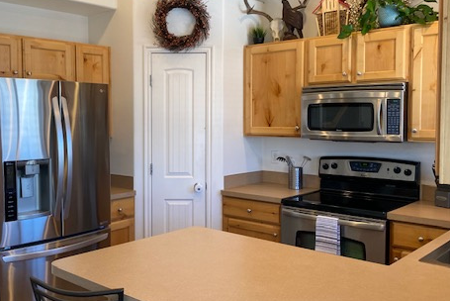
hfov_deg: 50.2
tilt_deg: -3.7
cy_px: 147
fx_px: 475
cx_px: 168
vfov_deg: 35.1
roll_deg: +0.3
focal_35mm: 38
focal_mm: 4.25
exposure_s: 1/120
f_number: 1.8
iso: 100
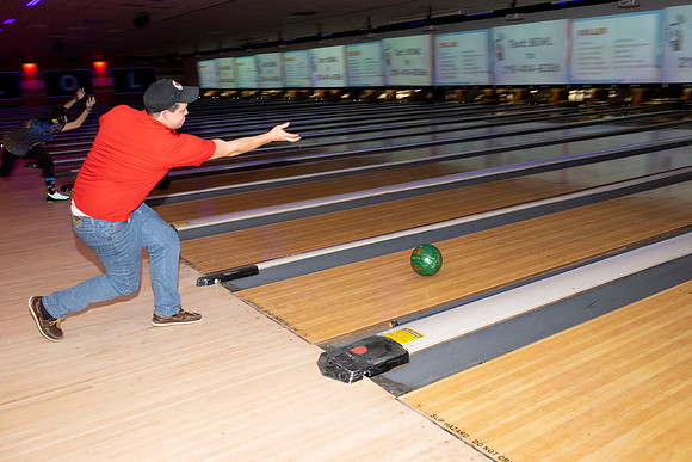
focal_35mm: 33
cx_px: 346
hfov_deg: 57.2
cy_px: 231
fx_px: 634
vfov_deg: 40.0
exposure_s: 1/100
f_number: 5.6
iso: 2000
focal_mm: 33
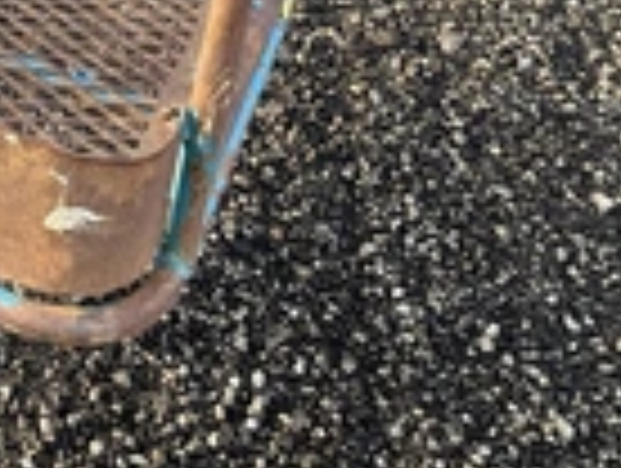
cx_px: -144
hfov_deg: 21.4
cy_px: -81
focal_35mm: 84
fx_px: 1510
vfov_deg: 16.9
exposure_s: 1/122
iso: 32
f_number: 1.8
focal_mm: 3
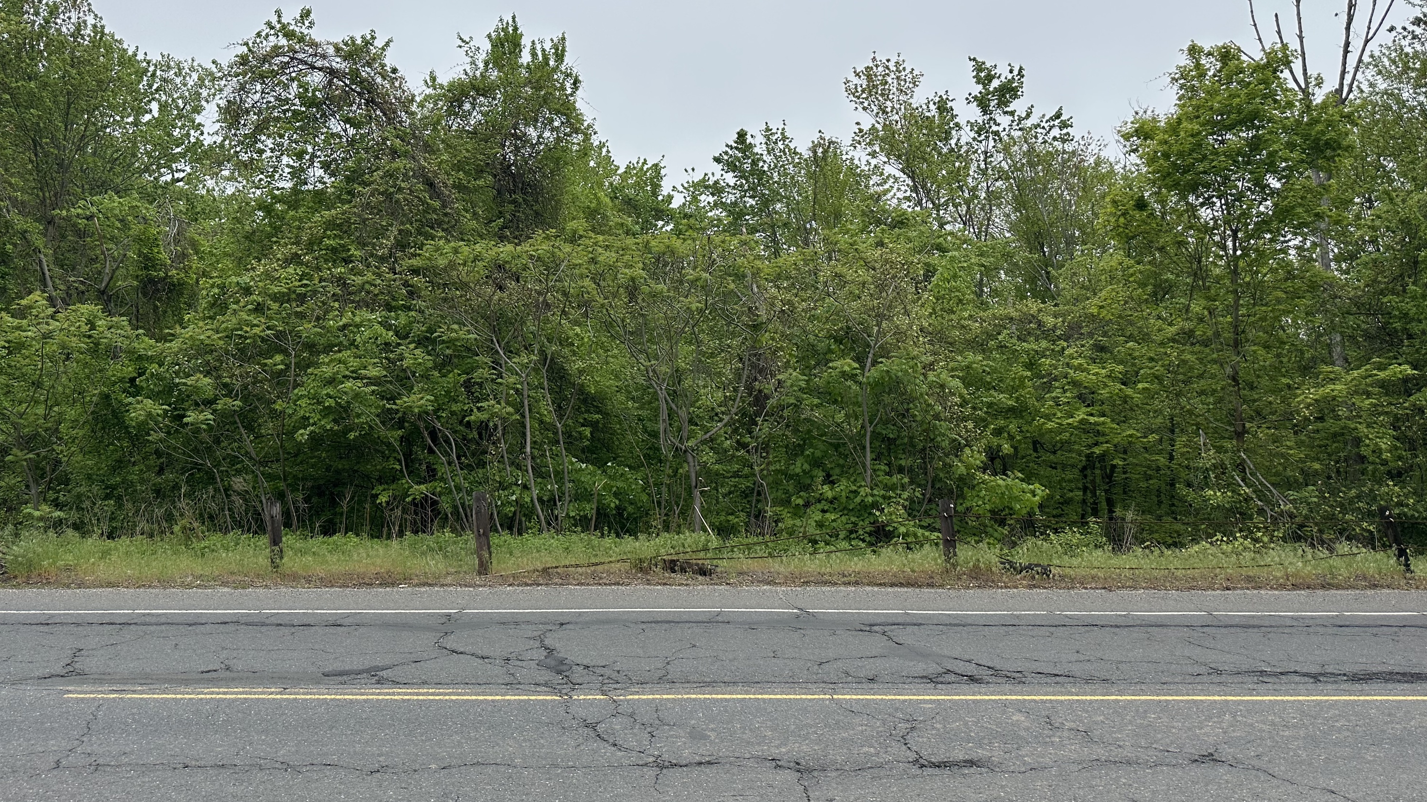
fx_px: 1022
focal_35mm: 27
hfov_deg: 69.9
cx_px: 701
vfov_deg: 42.6
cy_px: 301
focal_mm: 6.86
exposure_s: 1/5848
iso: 80
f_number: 1.78
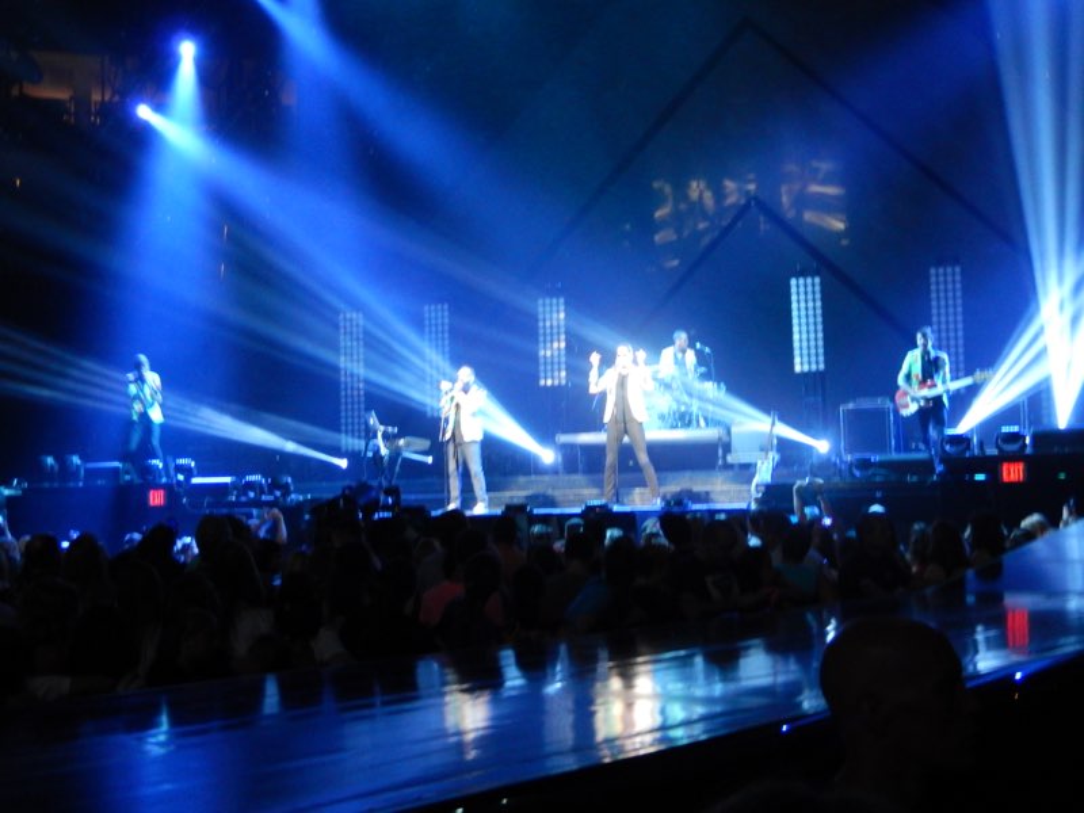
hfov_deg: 37.5
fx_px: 1597
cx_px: 542
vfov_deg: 28.6
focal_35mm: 51
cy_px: 406
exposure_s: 1/8
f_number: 4.5
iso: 800
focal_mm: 9.2
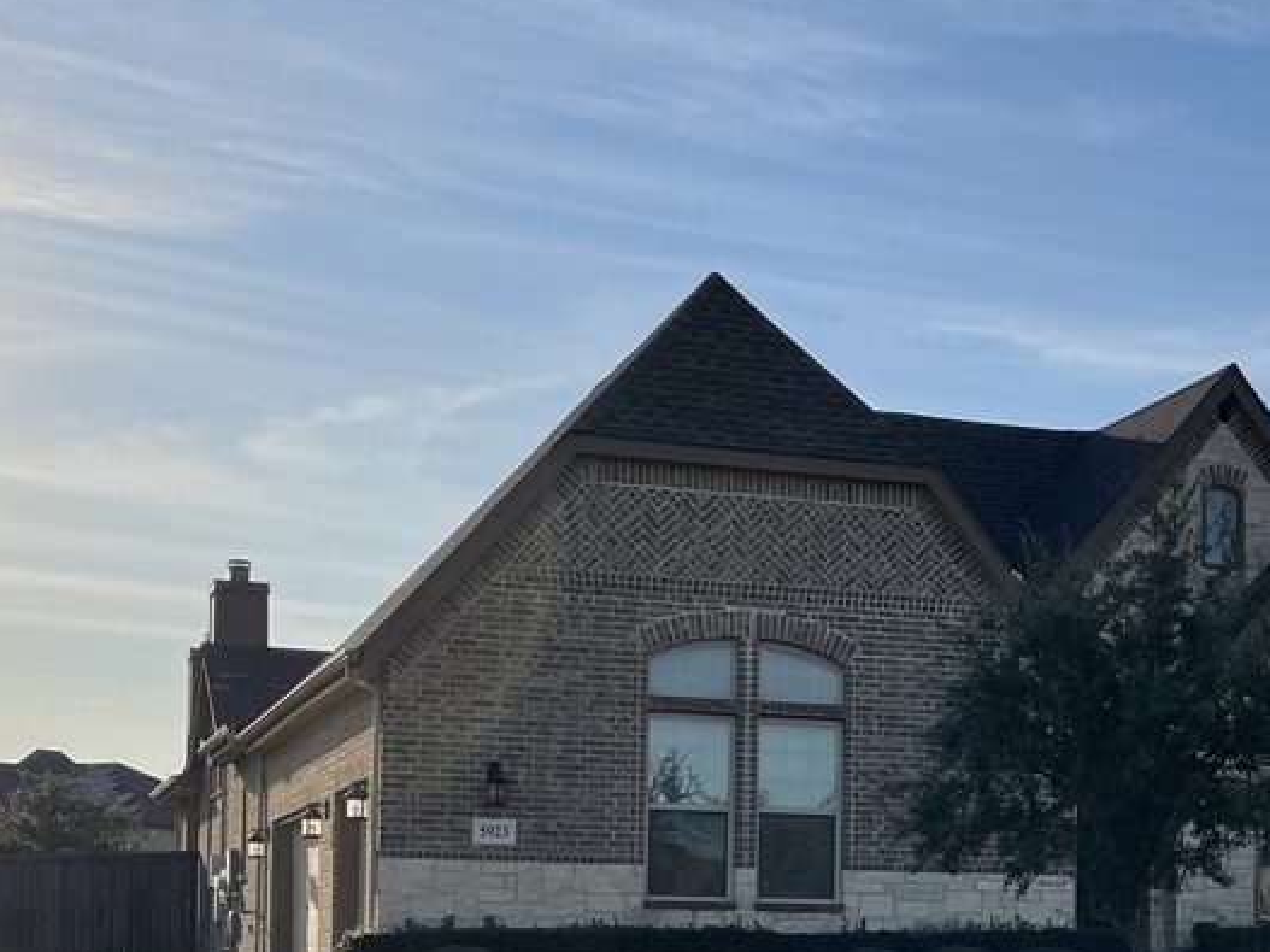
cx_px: 1058
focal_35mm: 71
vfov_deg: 20.3
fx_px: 2604
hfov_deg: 26.8
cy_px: 860
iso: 32
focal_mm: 4.2
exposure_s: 1/4464
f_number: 1.6
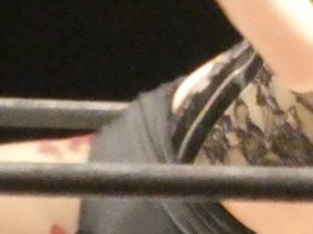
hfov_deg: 1.1
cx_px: 244
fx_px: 16339
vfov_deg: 0.8
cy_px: 32
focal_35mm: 1809
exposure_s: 1/200
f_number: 5.9
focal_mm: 57.7
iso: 3200
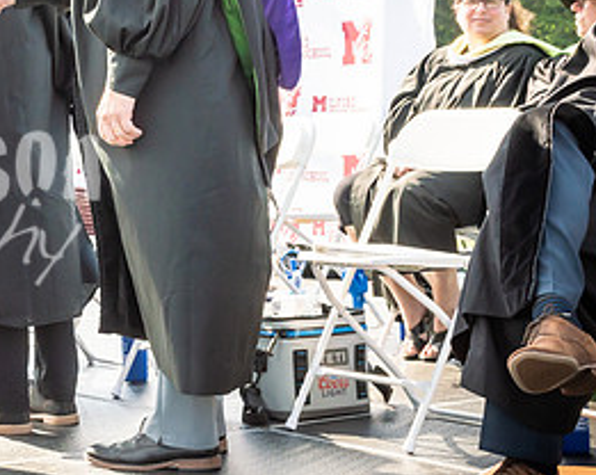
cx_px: -40
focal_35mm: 106
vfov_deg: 14.4
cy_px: 80
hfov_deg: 17.6
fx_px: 1867
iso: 200
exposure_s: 1/500
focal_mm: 29
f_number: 7.1
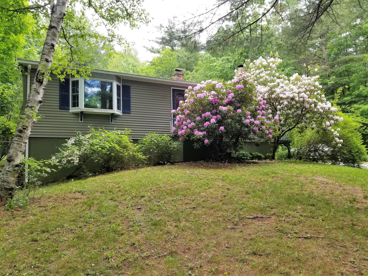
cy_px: 138
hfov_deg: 67.3
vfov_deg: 53.1
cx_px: 184
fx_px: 276
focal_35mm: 26
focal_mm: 4.25
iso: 50
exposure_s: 1/298
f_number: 1.7
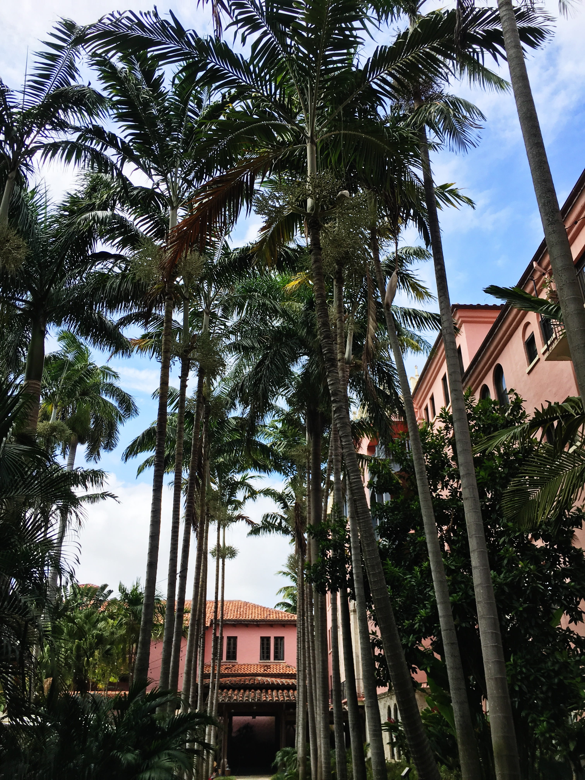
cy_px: 390
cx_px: 292
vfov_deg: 61.7
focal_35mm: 29
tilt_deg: +32.2
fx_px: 653
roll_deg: -0.1
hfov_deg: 48.2
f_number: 2.2
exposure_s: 1/1012
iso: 25
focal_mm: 4.15
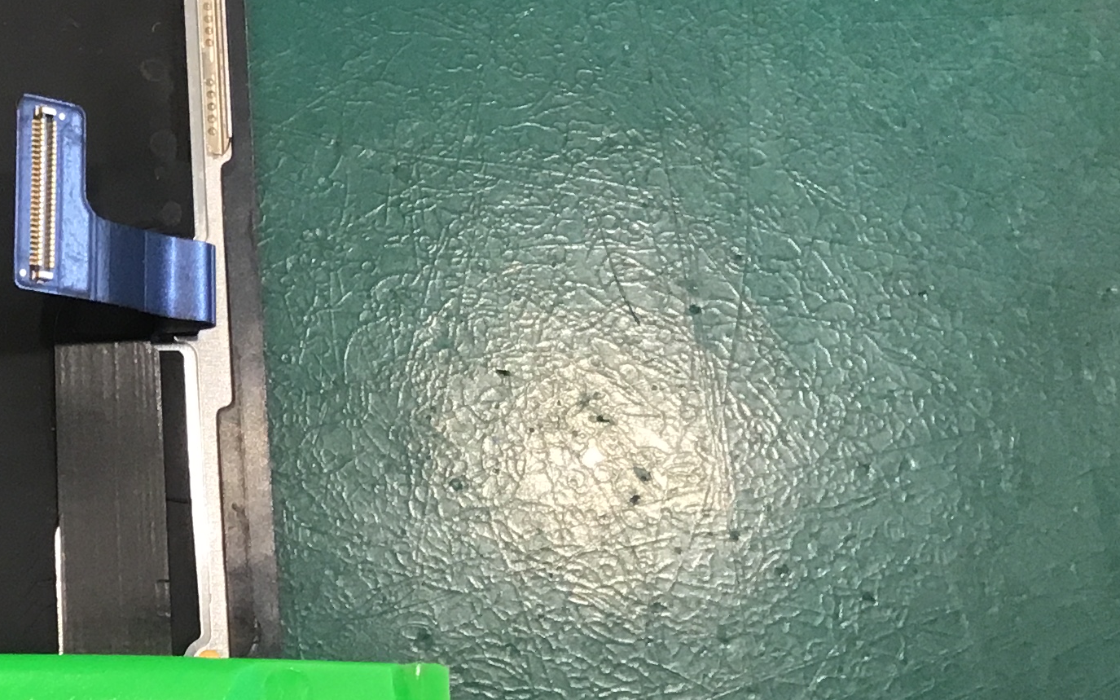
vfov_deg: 16.6
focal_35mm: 78
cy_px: 135
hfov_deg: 24.3
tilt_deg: -75.4
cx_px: -188
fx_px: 2381
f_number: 2.4
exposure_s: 1/30
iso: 64
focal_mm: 3.3
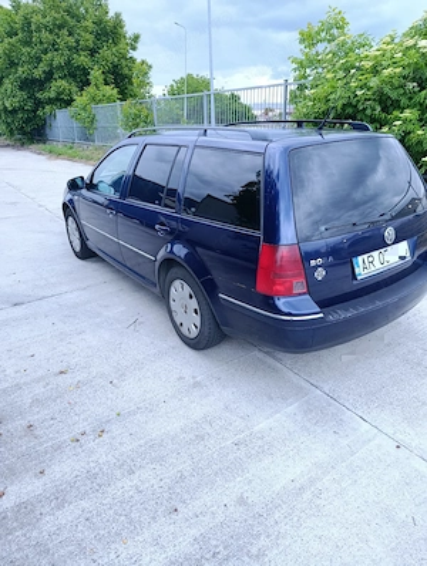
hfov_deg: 59.0
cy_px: 283
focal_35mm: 23
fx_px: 377
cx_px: 214
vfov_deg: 73.8
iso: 1379
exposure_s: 1/50
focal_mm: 6.11
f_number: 1.65
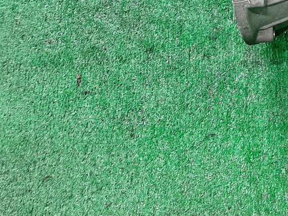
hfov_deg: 25.1
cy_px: -64
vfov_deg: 19.9
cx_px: 366
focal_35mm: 68
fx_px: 566
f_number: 1.7
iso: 142
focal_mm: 3.93
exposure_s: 1/50
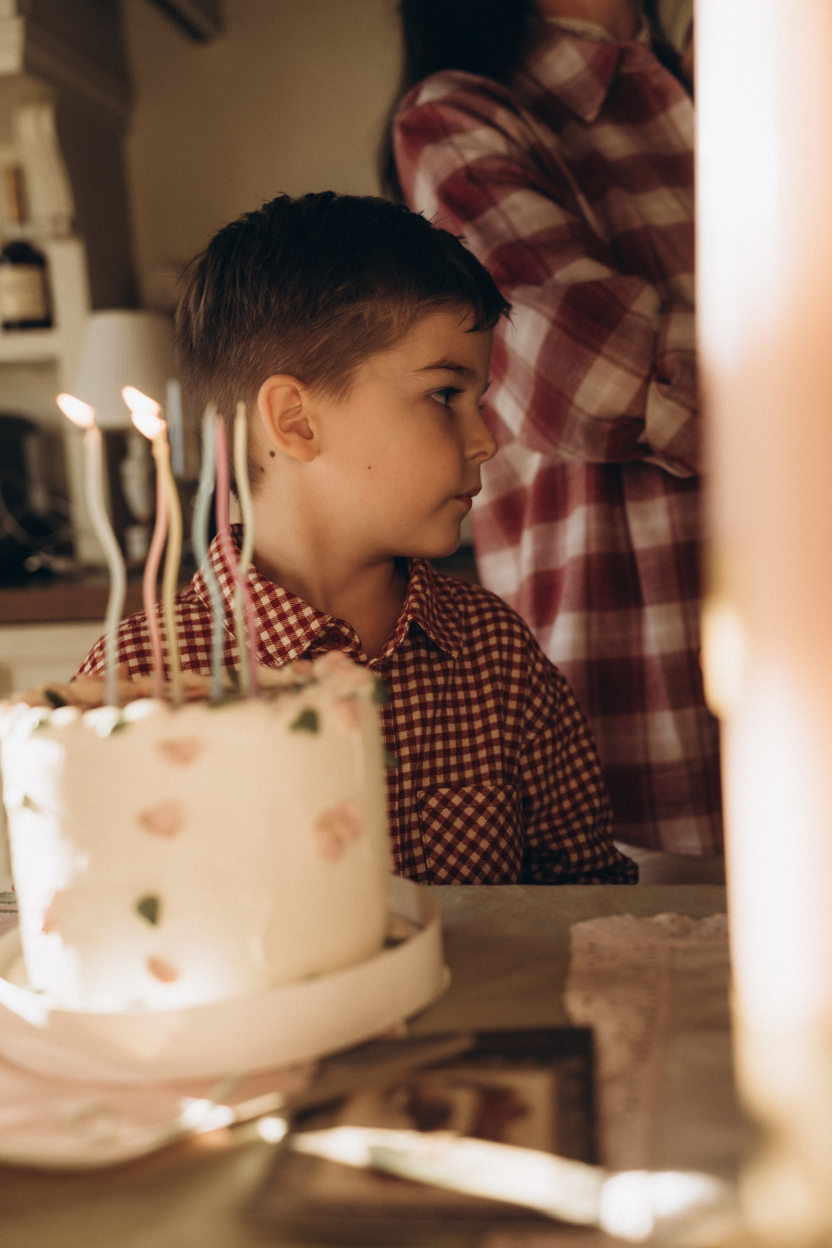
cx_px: 416
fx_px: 1421
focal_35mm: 41
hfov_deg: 32.6
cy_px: 624
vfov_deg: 47.4
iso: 125
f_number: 2.8
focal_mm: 41
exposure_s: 1/100
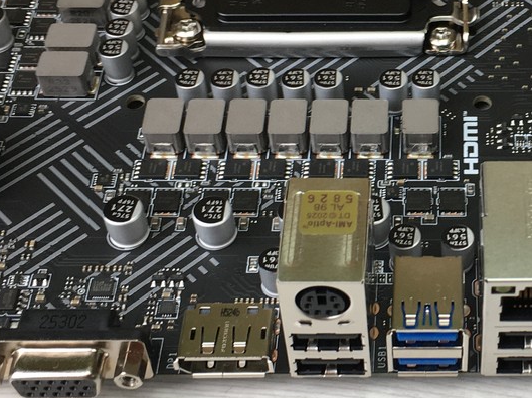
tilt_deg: -46.6
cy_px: 145
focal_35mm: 79
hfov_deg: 24.0
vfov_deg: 18.6
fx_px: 1213
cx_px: 488
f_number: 2.2
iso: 32
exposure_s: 1/50
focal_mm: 4.15
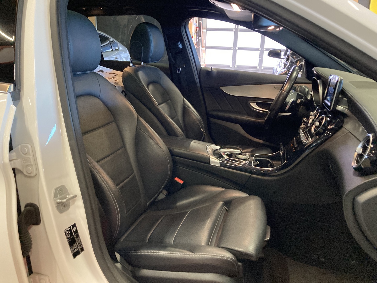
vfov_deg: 49.7
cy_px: 142
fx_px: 305
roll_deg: -2.9
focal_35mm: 28
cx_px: 188
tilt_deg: -15.8
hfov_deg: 63.4
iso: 400
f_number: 1.8
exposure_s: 1/40
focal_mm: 3.99
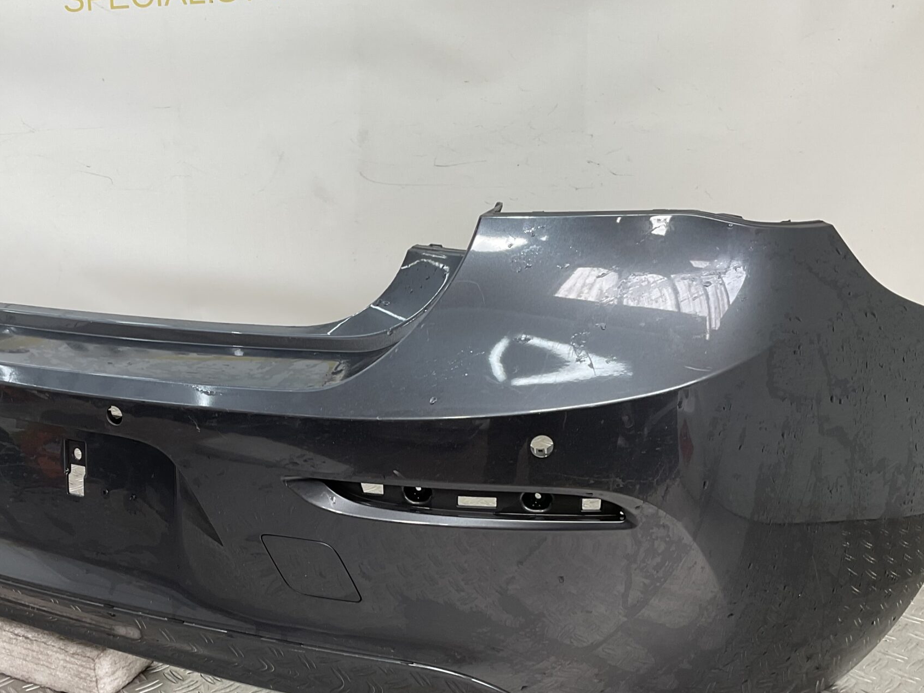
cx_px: 332
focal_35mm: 44
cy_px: 471
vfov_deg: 32.6
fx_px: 1174
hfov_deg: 42.5
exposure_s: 1/100
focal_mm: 3
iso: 16
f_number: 1.8
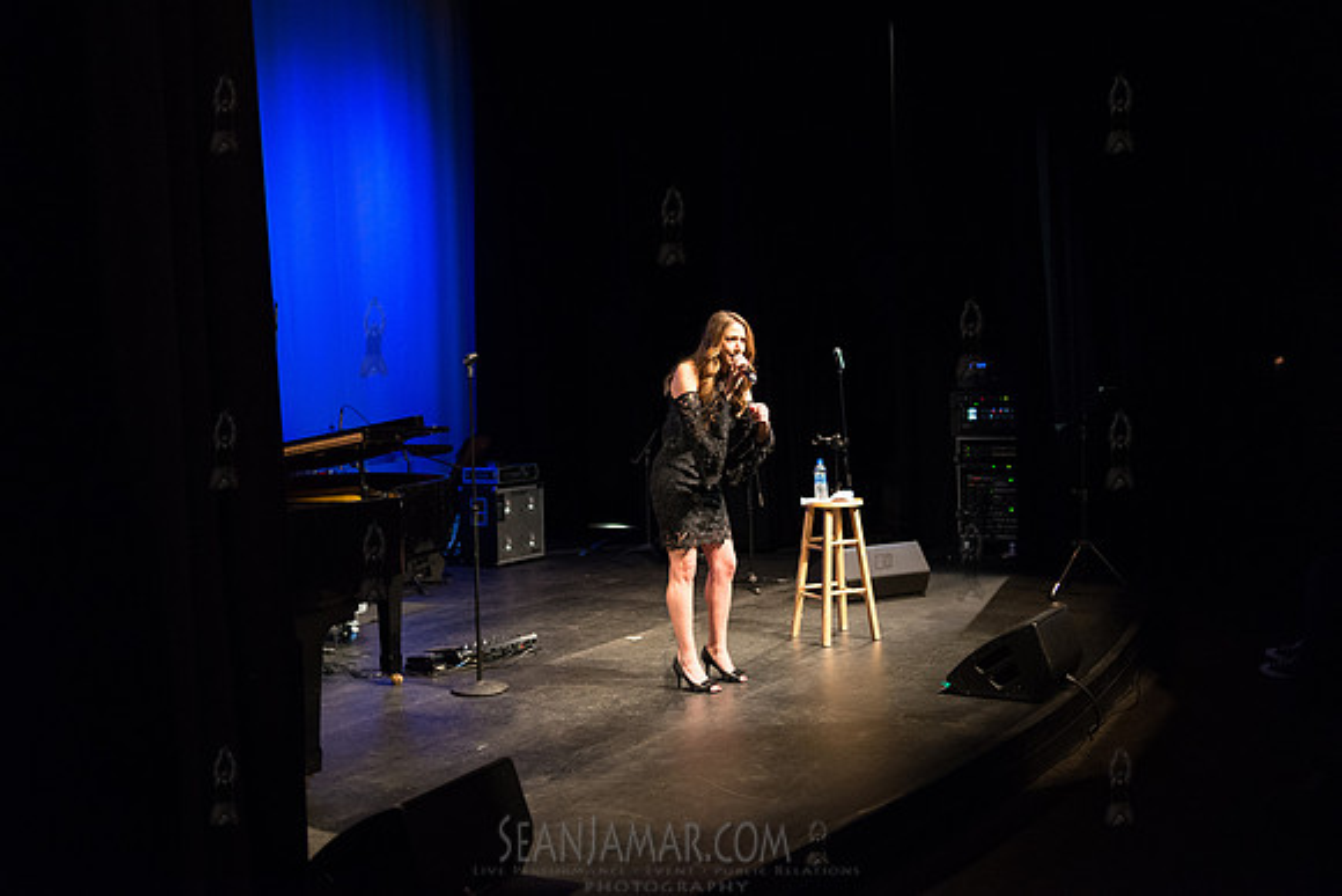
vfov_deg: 37.9
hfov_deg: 54.4
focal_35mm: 35
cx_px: 671
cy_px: 448
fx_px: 1305
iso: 2500
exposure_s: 1/400
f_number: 2.5
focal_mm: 35
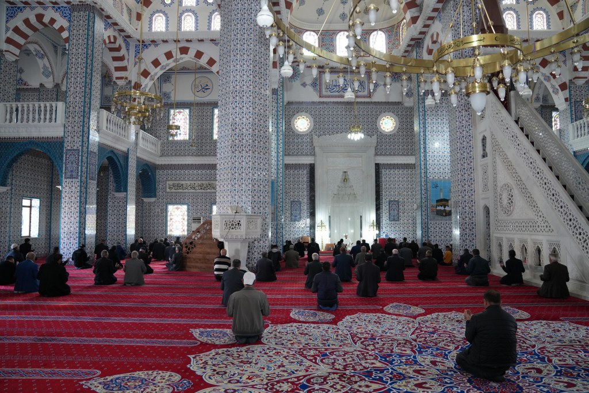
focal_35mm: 24
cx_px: 294
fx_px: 393
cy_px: 196
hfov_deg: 73.7
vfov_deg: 53.1
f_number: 2.8
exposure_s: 1/100
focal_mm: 24
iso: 2000
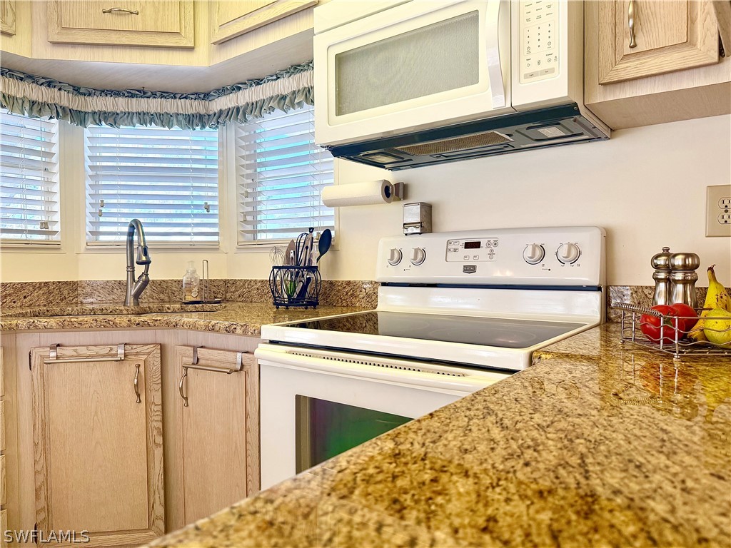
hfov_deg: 71.6
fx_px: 507
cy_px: 274
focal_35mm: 24
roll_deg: +0.2
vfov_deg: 56.8
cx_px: 366
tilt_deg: -1.8
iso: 125
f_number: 1.78
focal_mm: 6.76
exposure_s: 1/238
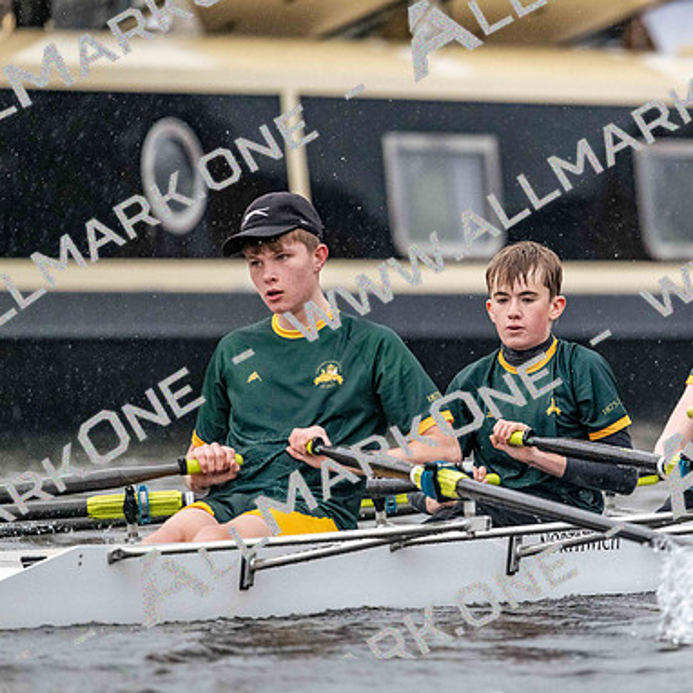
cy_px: 347
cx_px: 508
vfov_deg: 3.4
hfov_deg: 3.4
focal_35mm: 516
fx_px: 11687
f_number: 4.5
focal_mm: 400
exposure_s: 1/2000
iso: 8000
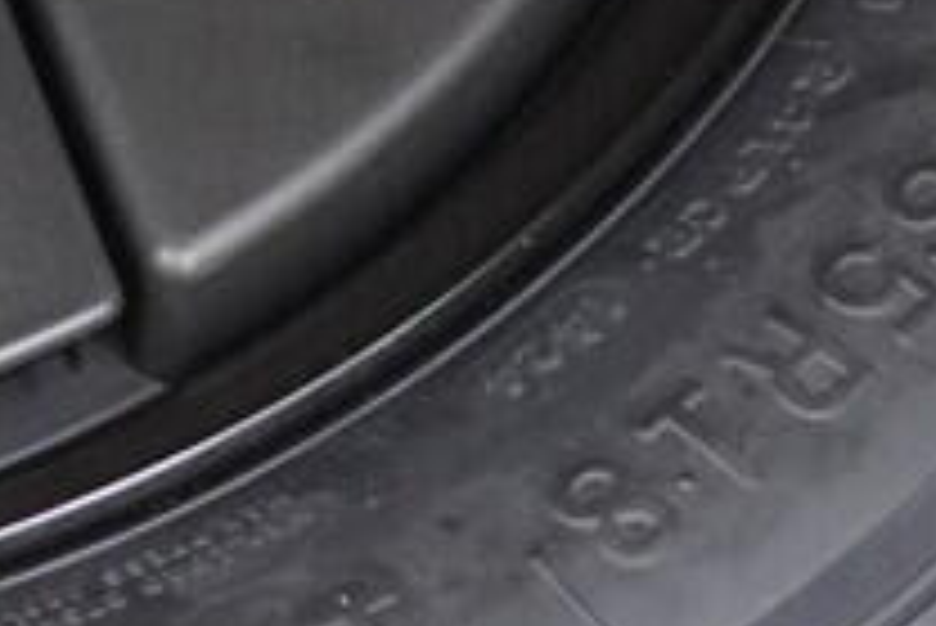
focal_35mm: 249
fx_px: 6478
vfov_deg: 5.5
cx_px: -810
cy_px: 149
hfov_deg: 8.0
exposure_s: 1/40
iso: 1000
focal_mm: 24
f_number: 2.8
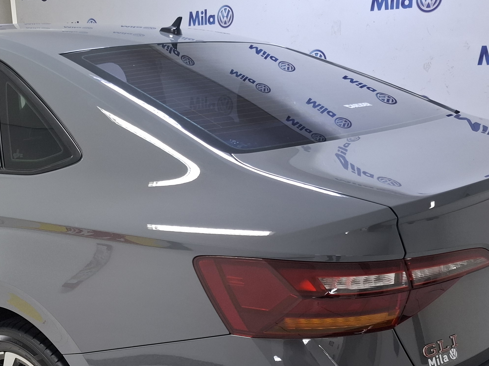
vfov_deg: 30.3
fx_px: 664
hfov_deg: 40.0
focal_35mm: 47
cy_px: 277
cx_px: 171
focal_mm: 5.54
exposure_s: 1/40
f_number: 1.8
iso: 250
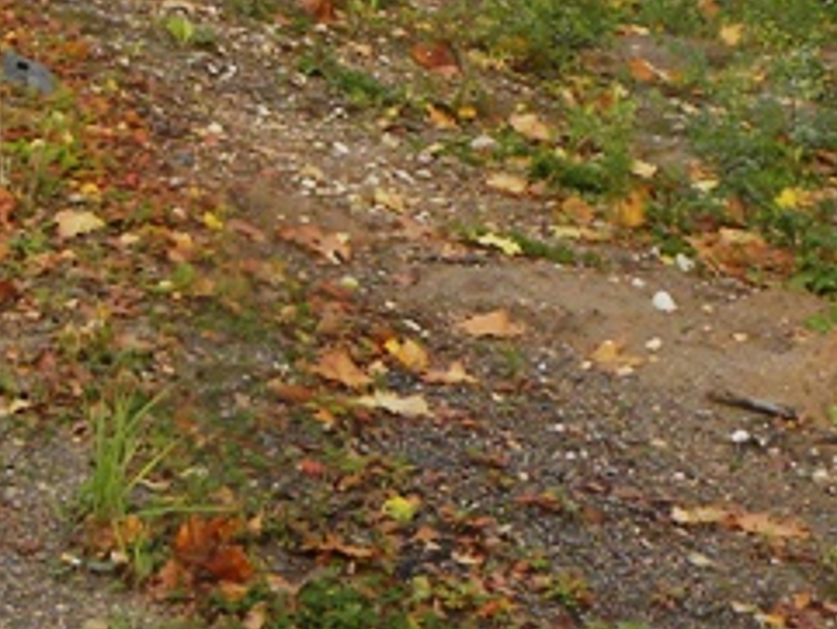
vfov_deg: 11.8
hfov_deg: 16.0
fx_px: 2976
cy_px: -101
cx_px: 379
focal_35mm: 123
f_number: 4.5
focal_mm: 5.2
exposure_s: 1/237
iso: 64
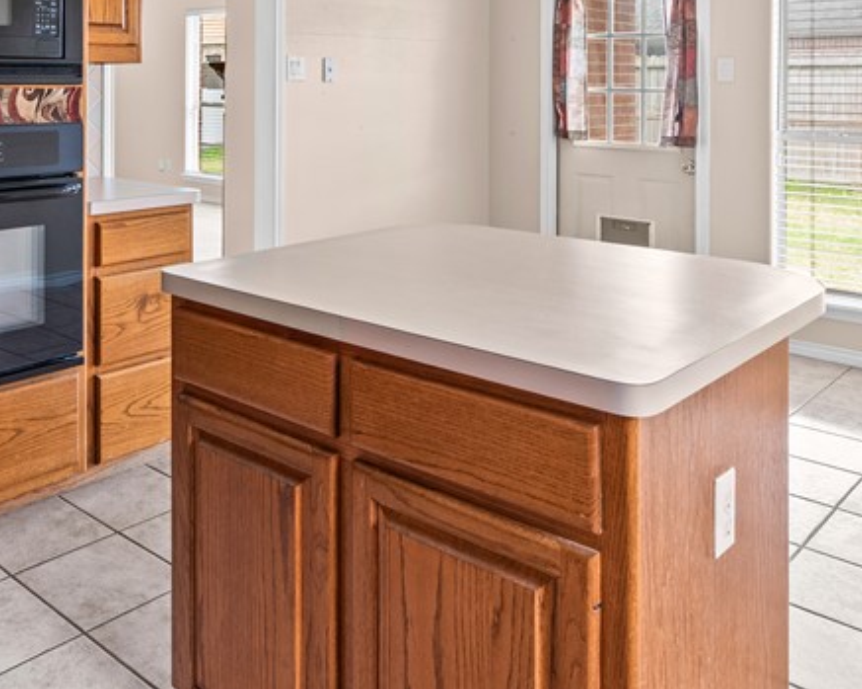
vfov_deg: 39.3
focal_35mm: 35
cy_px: 77
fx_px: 892
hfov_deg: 49.8
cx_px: 234
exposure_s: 1/3
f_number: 9
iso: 500
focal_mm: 15
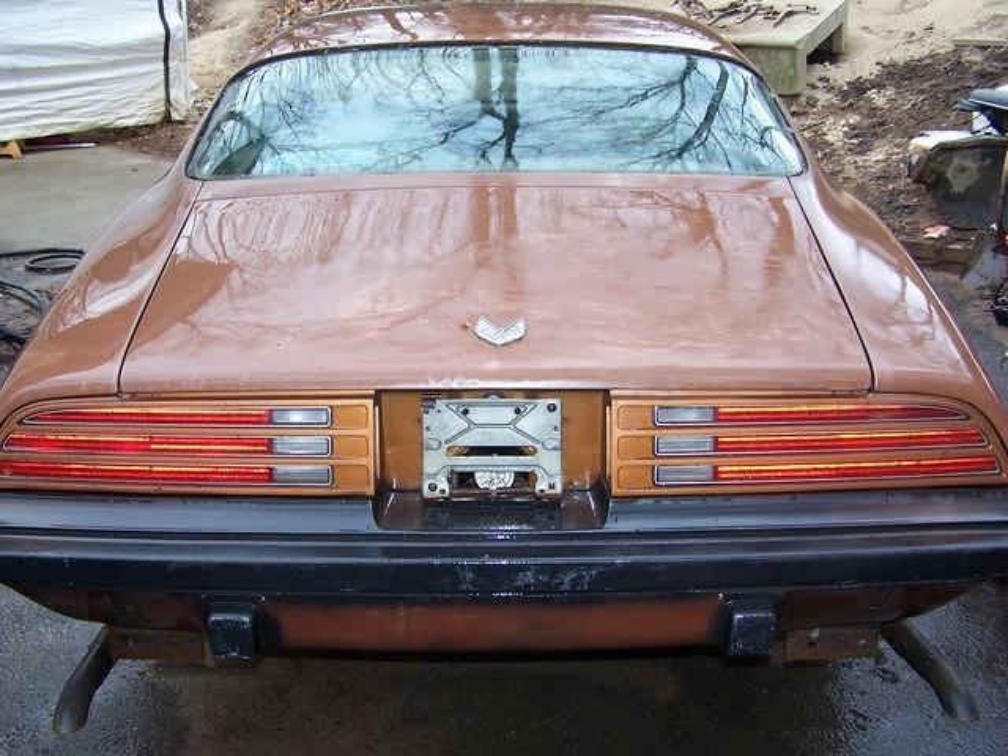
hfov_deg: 49.0
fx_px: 1107
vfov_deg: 37.7
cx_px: 504
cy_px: 378
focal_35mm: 38
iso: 140
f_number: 2.8
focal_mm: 6.3
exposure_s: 1/60
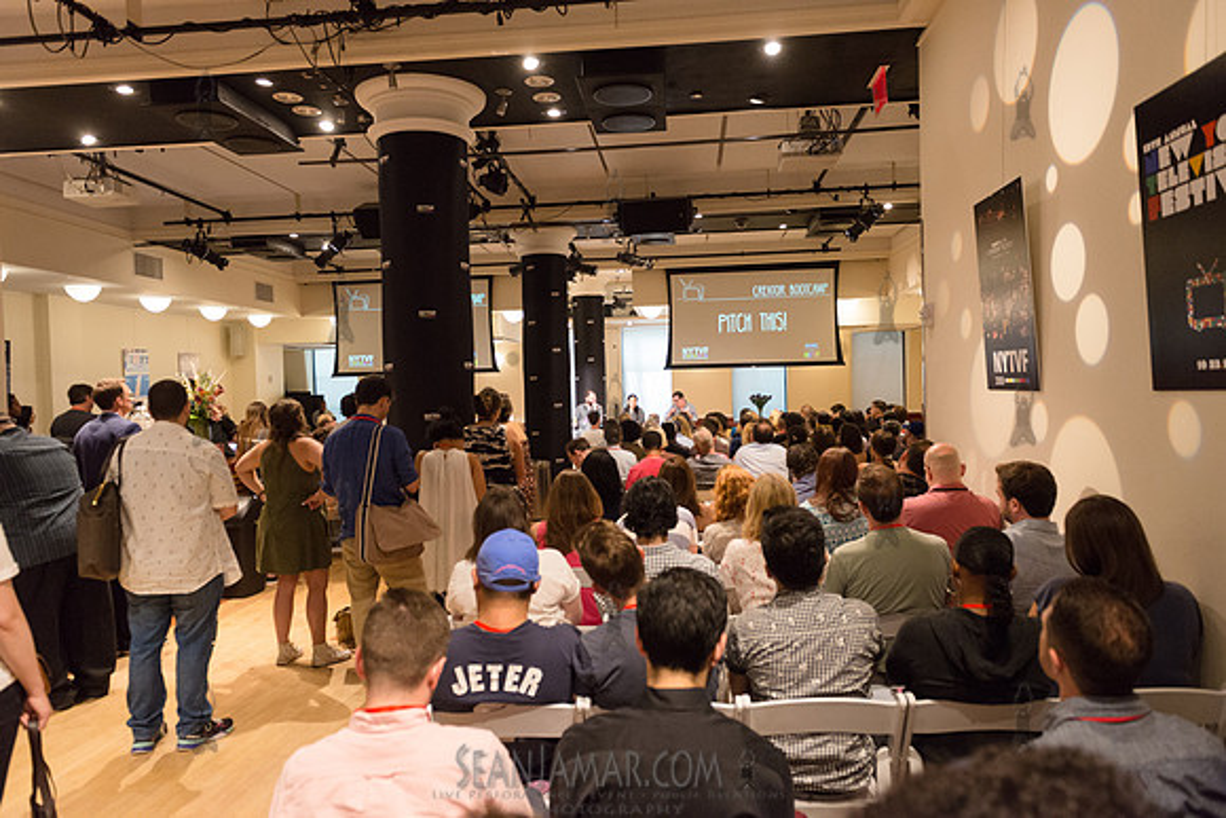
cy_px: 409
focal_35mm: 24
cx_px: 613
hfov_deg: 73.7
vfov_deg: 53.2
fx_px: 817
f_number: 4
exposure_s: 1/250
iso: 3200
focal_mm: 24
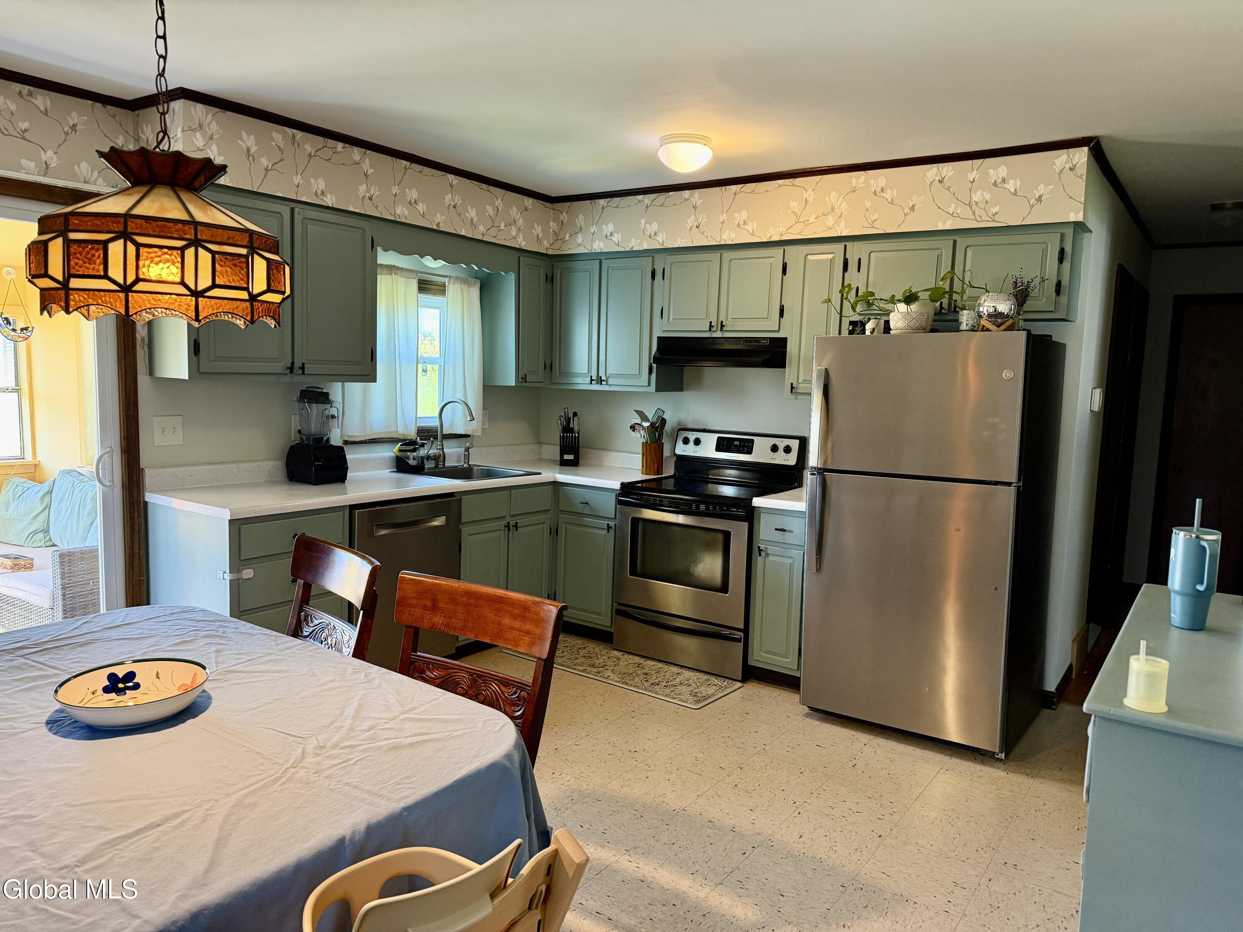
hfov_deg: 71.6
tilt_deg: -6.6
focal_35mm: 24
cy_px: 466
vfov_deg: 56.8
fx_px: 862
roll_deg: -1.8
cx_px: 622
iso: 250
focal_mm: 6.76
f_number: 1.78
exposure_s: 1/60
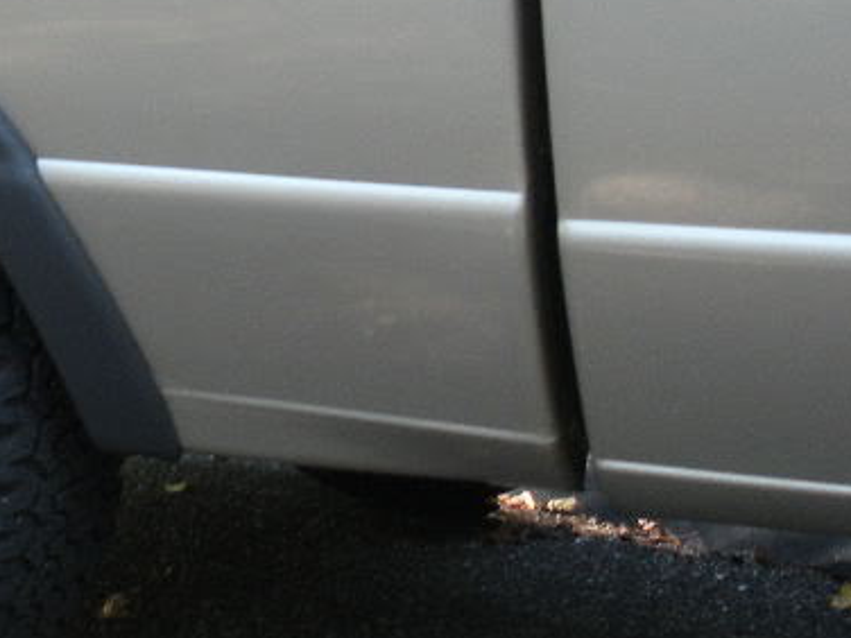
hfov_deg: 19.6
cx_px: 66
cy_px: 183
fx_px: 2409
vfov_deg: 15.0
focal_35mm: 98
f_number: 3.5
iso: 161
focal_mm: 6.3
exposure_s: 1/59.8
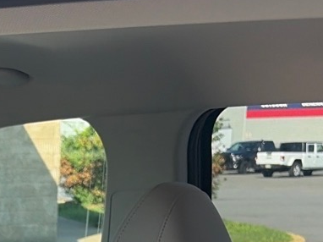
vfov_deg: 12.2
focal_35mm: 109
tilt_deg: -16.8
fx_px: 1016
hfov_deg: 16.7
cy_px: 459
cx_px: -133
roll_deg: +2.2
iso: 50
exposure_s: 1/1048
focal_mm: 5.96
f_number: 1.6
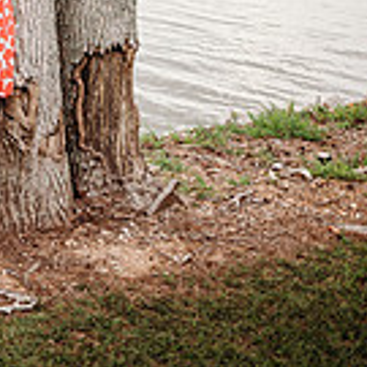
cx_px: -30
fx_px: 816
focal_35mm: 68
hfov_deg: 23.8
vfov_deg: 20.2
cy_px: -242
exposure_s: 1/500
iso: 200
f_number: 2.2
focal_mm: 24
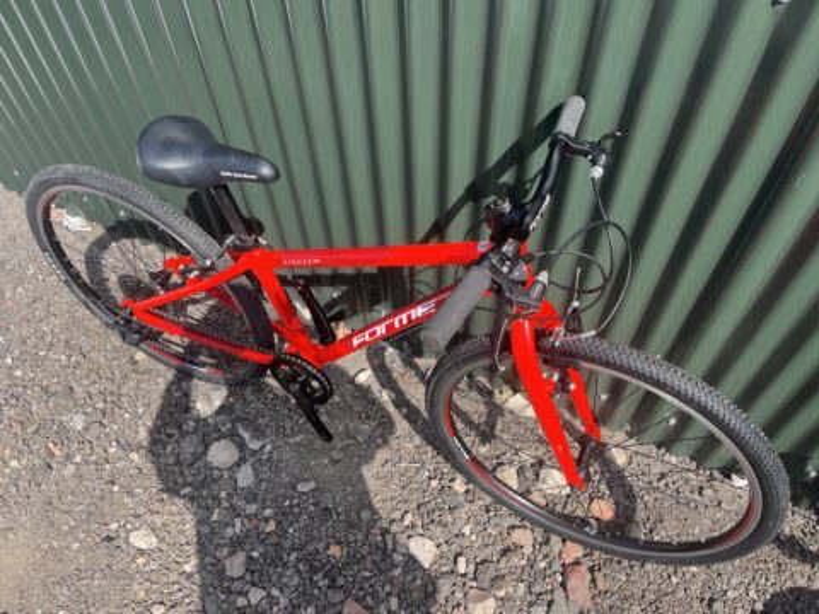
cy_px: 307
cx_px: 410
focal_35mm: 26
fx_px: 615
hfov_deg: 67.3
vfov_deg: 53.1
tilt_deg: -52.6
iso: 50
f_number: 1.6
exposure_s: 1/1372
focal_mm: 5.1
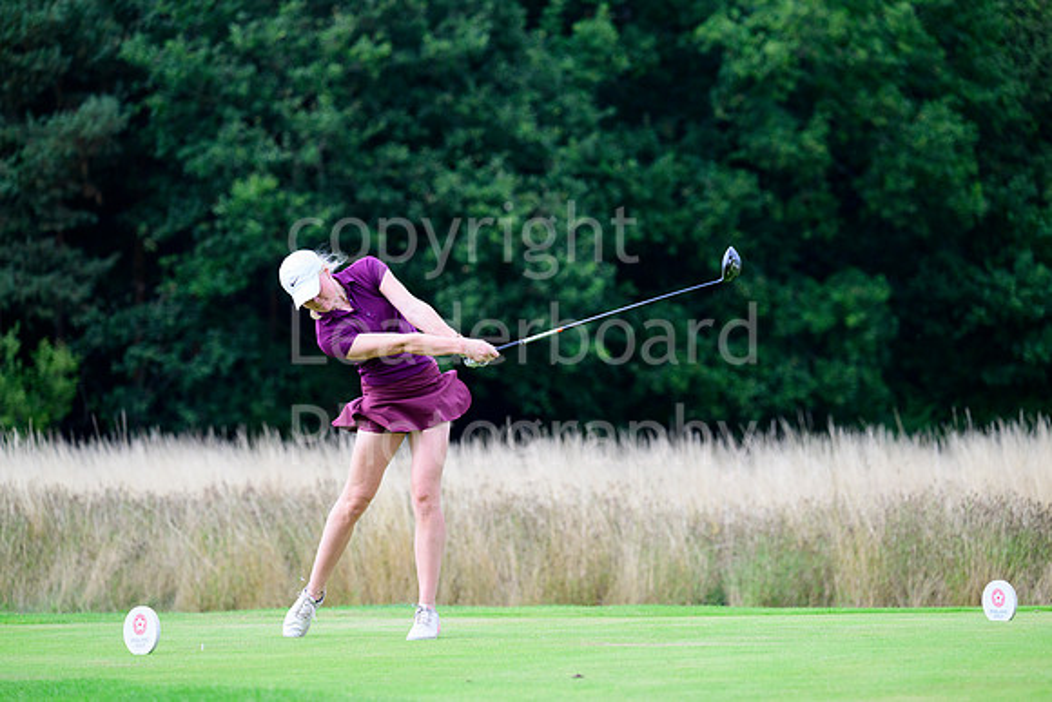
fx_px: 6430
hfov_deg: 9.4
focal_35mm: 220
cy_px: 351
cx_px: 526
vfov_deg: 6.2
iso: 2000
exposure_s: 1/2000
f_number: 5.6
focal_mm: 220
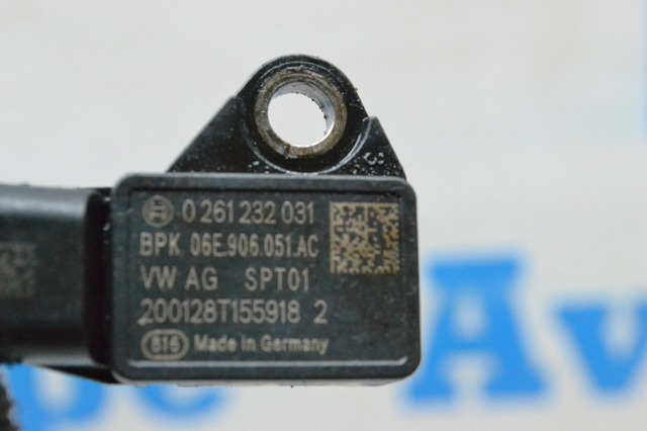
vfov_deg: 16.5
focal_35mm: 82
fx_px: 1482
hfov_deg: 24.6
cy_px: 216
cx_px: 324
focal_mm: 55
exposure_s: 1/125
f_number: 10
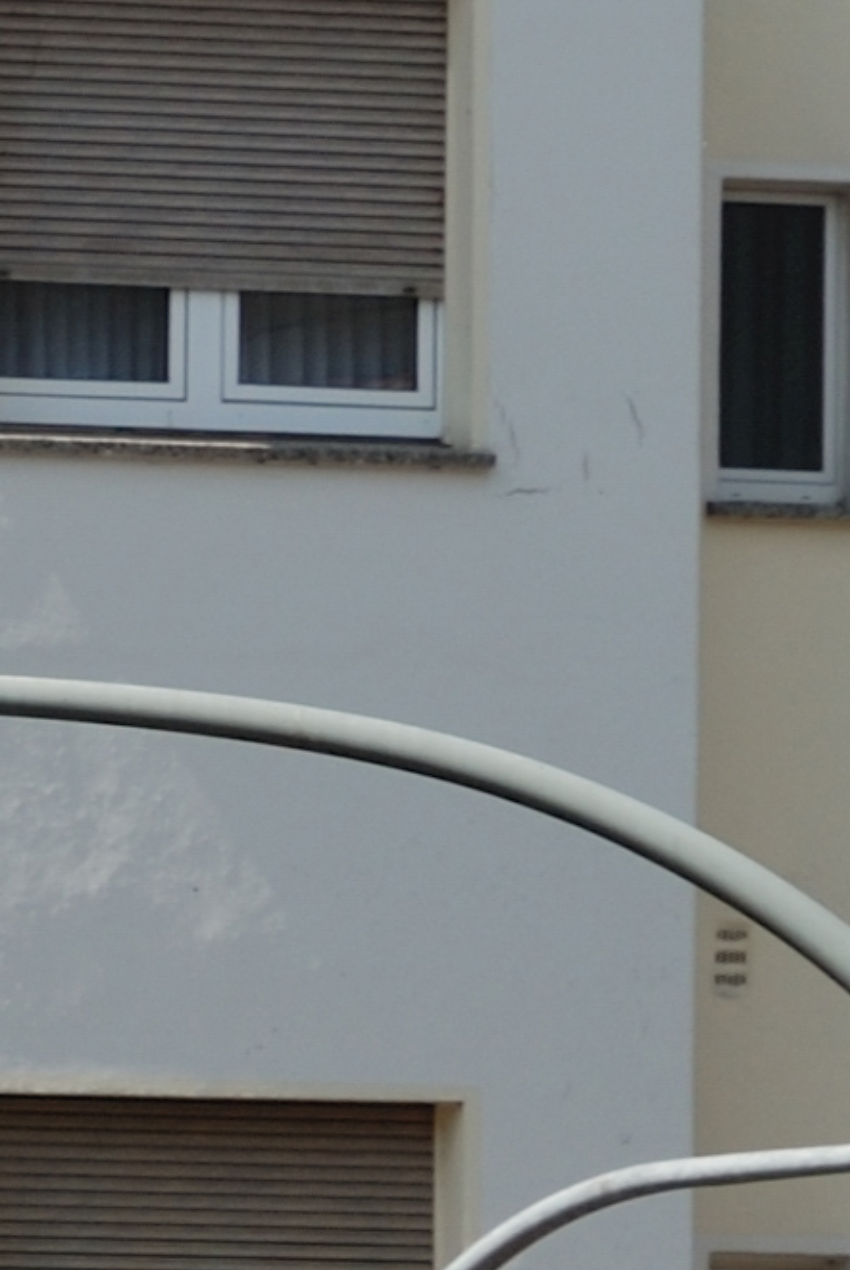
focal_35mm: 616
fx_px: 21747
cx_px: -506
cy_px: 460
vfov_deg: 3.3
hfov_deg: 2.2
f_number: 5
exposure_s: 1/400
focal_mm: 70
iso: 100
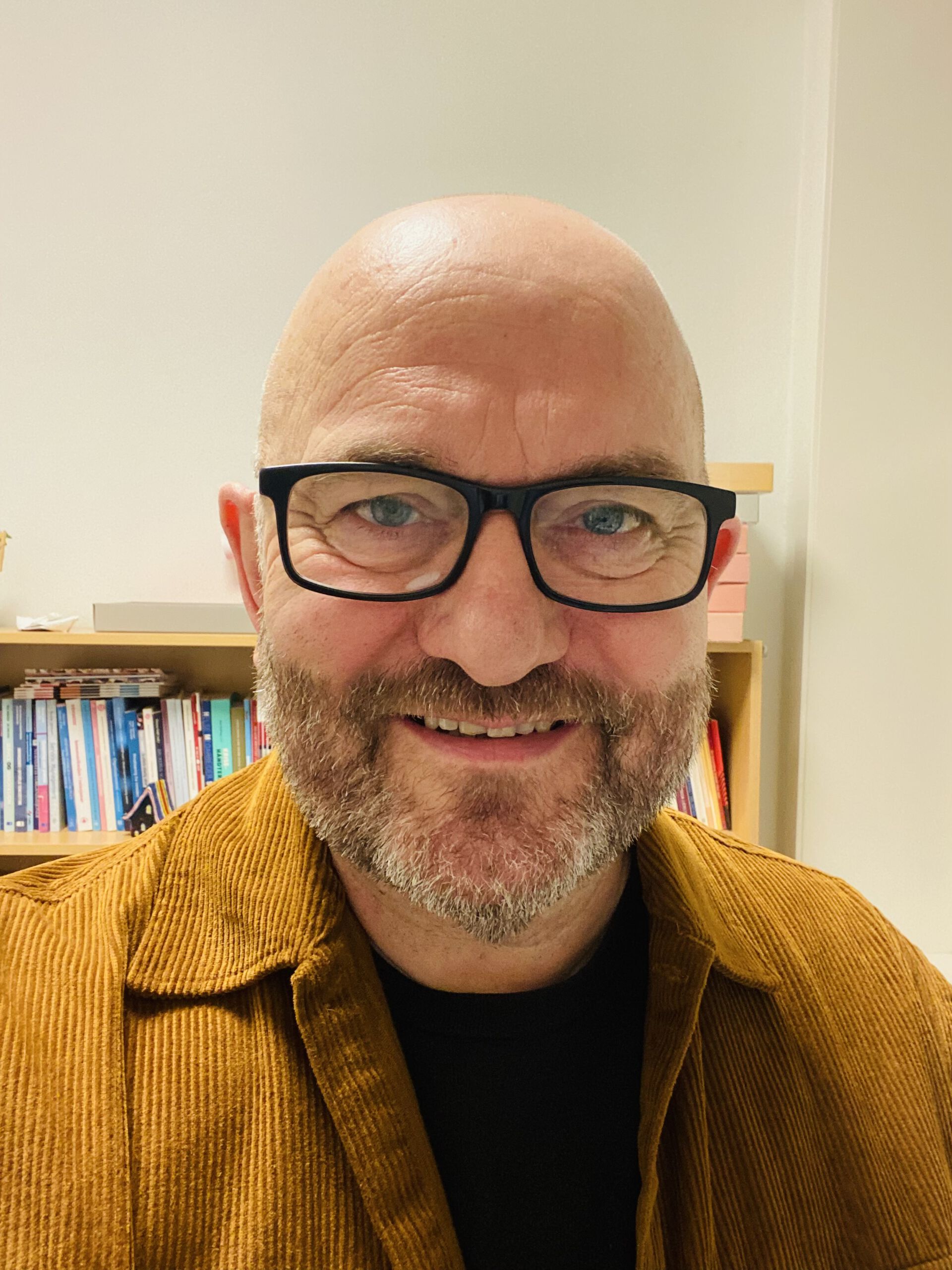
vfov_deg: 60.0
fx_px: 1100
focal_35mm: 30
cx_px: 476
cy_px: 635
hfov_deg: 46.8
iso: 320
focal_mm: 2.71
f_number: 2.2
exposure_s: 1/25
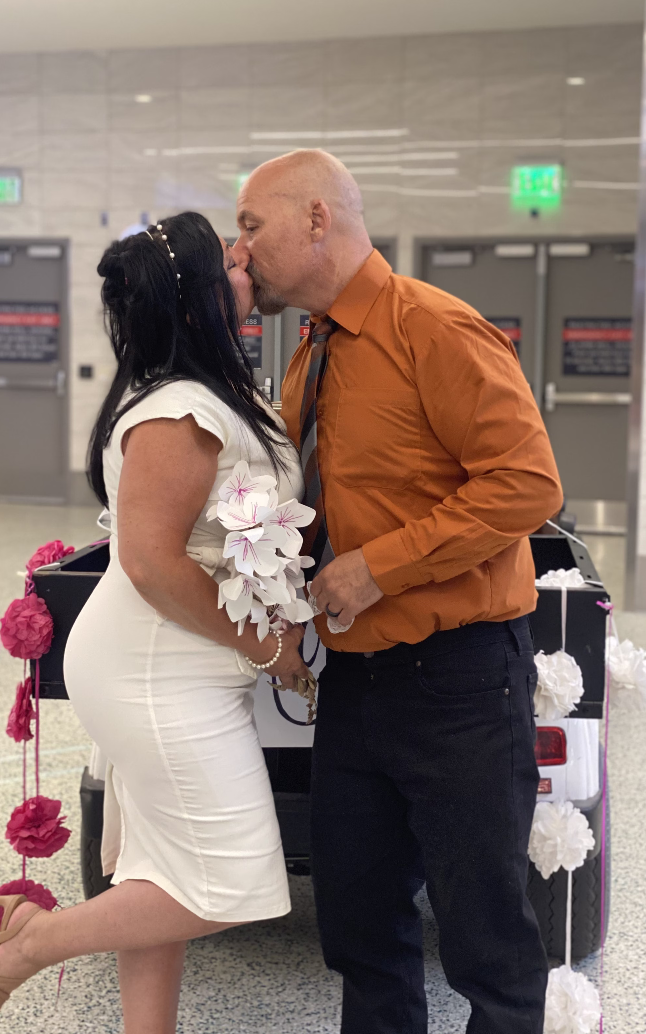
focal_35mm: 56
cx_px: 287
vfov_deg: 36.3
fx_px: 1577
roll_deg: -1.3
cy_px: 523
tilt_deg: -5.4
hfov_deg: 23.1
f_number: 2
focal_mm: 6
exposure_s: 1/38
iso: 200
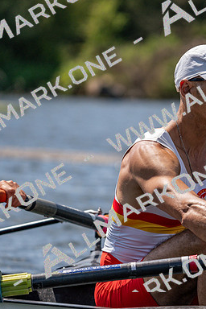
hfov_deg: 3.1
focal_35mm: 450
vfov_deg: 4.6
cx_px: 206
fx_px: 3862
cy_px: 154
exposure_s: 1/2000
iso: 250
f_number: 5.6
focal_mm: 298
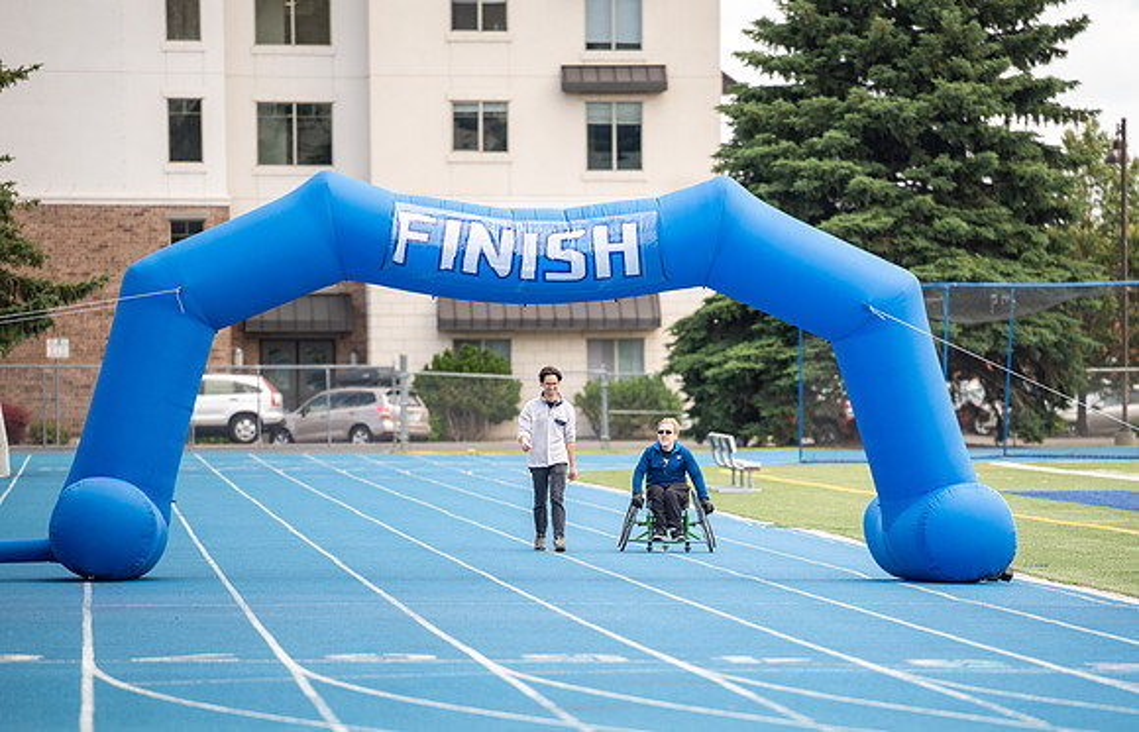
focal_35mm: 270
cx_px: 695
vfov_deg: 5.0
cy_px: 449
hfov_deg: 7.7
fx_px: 8436
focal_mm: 200
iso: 200
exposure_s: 1/1250
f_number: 2.8
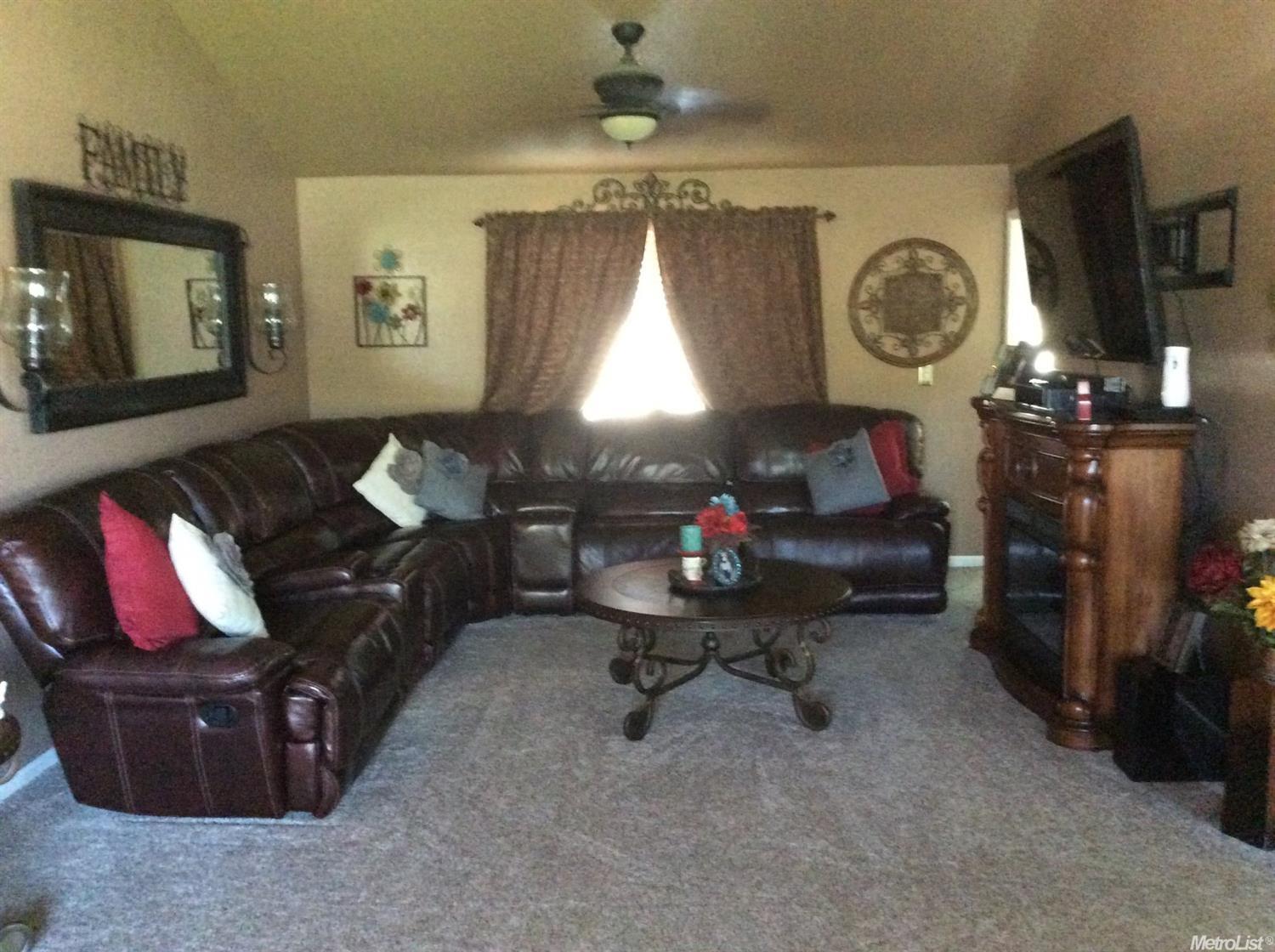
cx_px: 638
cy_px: 476
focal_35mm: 32
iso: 640
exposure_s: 1/15
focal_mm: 3.3
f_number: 2.4
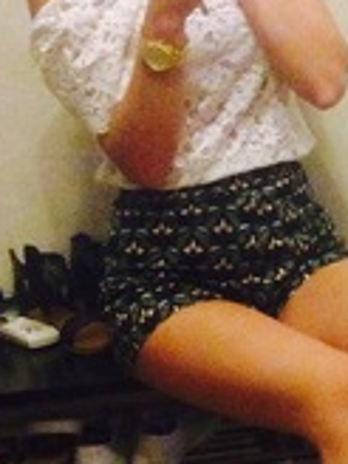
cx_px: 371
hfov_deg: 12.1
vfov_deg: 16.2
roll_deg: +5.4
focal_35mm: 121
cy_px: 354
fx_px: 1622
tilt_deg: -17.2
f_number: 2.4
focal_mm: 4.12
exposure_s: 1/15
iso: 640
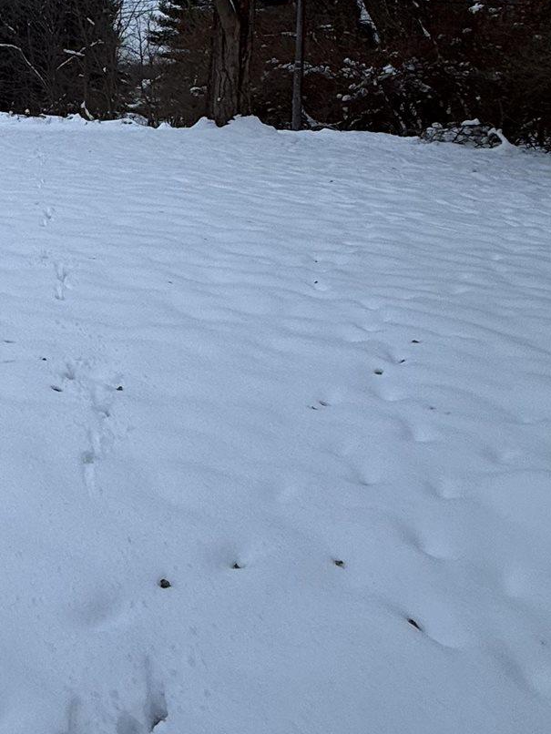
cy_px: 122
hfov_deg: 28.5
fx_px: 848
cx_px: -189
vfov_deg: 44.0
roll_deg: +0.8
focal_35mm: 40
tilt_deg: -2.3
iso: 50
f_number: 2.2
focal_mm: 2.22
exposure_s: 1/99
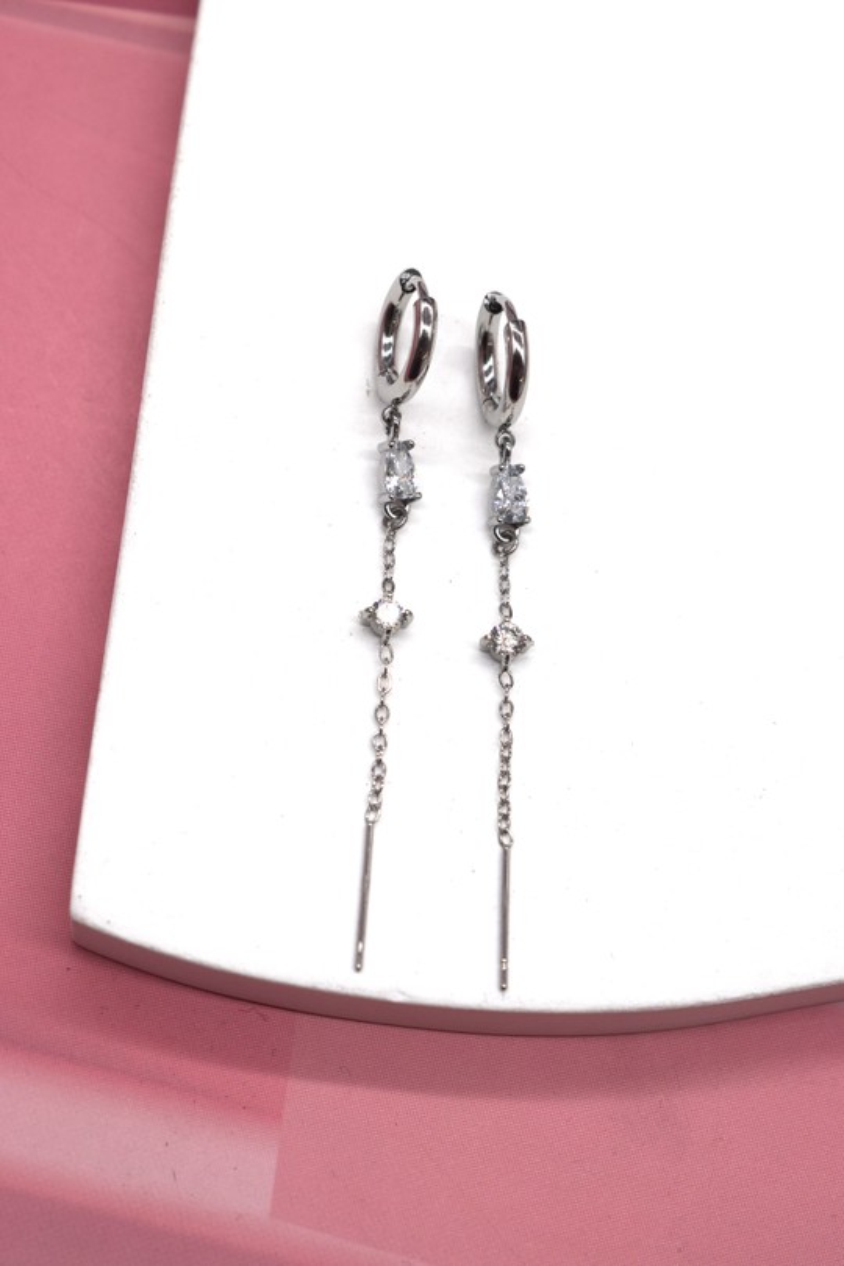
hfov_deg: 16.6
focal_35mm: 82
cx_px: 422
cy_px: 633
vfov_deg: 24.6
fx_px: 2901
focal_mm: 55
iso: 250
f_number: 8
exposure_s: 1/250
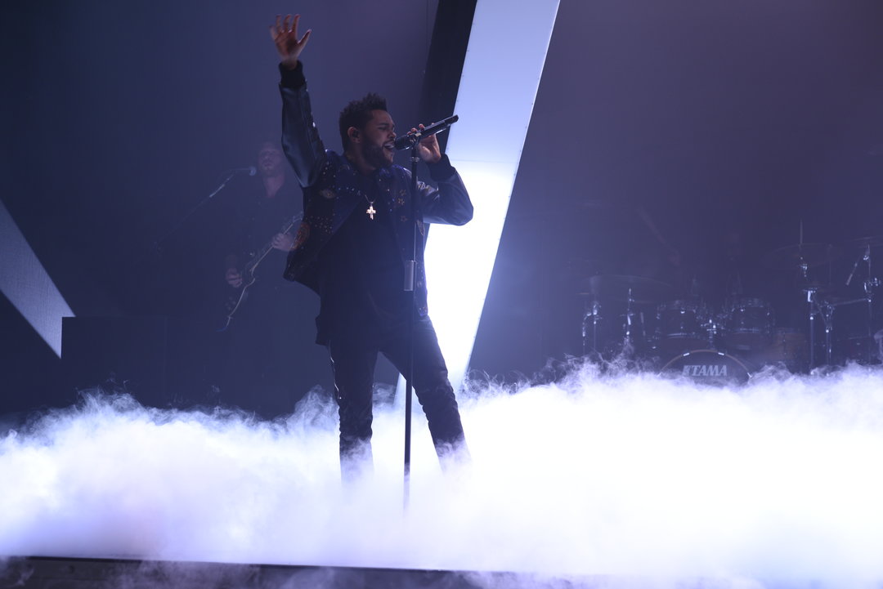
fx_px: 2086
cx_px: 442
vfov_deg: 16.1
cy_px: 294
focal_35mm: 85
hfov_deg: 23.9
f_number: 4.5
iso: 500
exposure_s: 1/125
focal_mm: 85
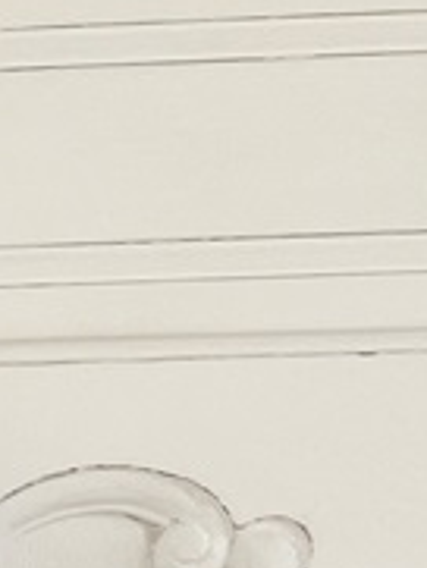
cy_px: 1591
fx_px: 2826
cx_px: -684
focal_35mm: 172
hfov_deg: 7.9
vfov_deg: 9.5
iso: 32
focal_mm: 4.2
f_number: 1.6
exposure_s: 1/231
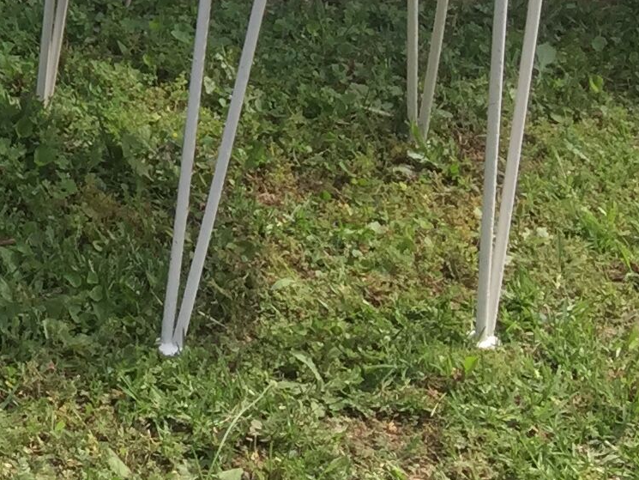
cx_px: -509
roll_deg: +0.7
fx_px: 2345
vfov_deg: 11.0
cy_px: -368
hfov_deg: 13.8
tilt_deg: -15.5
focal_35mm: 127
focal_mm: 4.15
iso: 32
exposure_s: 1/1014
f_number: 2.2
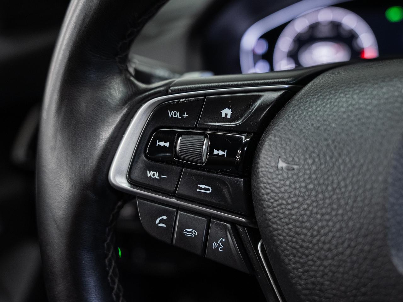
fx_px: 442
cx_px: 204
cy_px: 148
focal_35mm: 38
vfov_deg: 37.8
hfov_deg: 49.0
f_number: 3.5
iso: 800
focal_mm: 31.4
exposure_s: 1/50
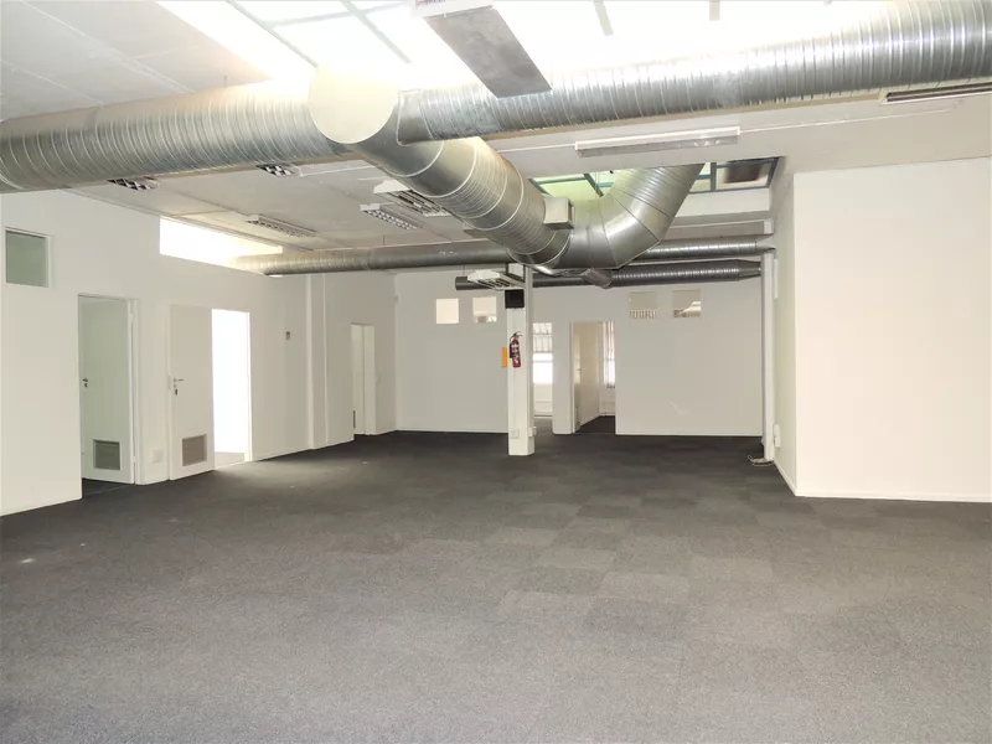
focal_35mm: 24
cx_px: 496
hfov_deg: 71.6
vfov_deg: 56.8
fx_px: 688
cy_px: 372
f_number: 3
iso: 250
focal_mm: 4.3
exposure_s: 1/30
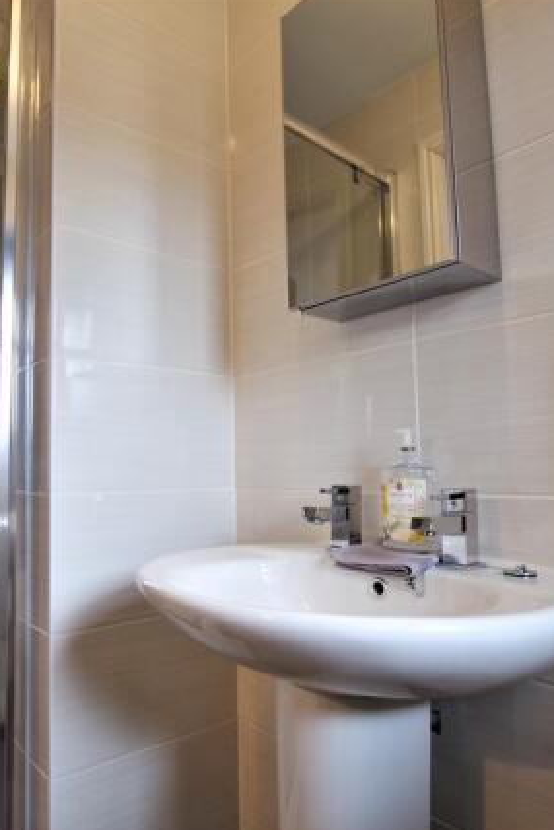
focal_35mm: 23
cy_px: 413
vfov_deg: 76.1
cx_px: 190
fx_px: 530
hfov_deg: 54.2
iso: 200
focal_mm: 10
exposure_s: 1/40
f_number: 4
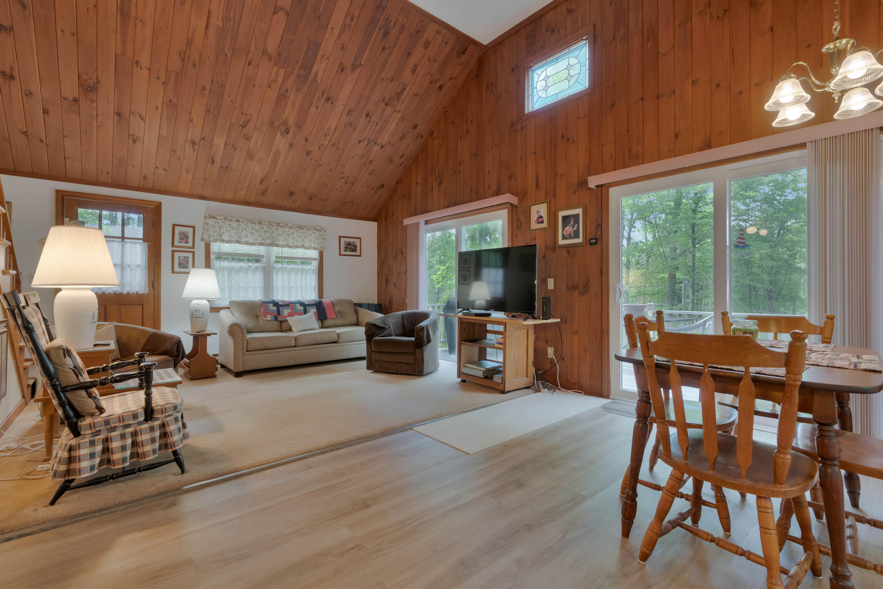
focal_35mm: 16
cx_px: 442
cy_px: 294
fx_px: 392
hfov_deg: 96.7
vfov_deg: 73.8
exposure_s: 1/200
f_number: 8
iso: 800
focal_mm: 16
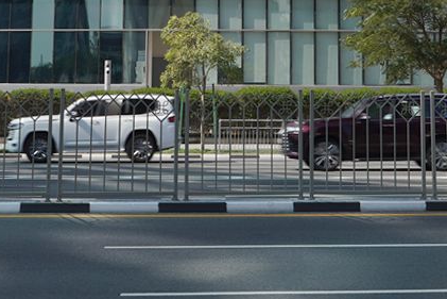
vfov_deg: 11.2
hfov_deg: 17.9
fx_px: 1416
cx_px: 253
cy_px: -228
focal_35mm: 114
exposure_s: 1/100
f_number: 16
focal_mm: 24
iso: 100
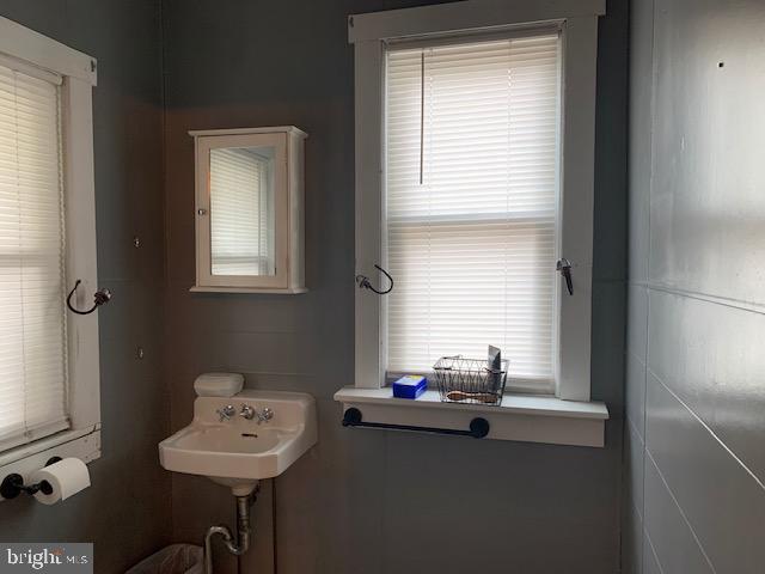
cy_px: 287
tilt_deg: -3.5
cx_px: 382
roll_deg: -1.1
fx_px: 575
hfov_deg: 67.3
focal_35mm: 26
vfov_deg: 53.1
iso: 50
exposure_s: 1/60
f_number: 1.8
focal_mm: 4.25
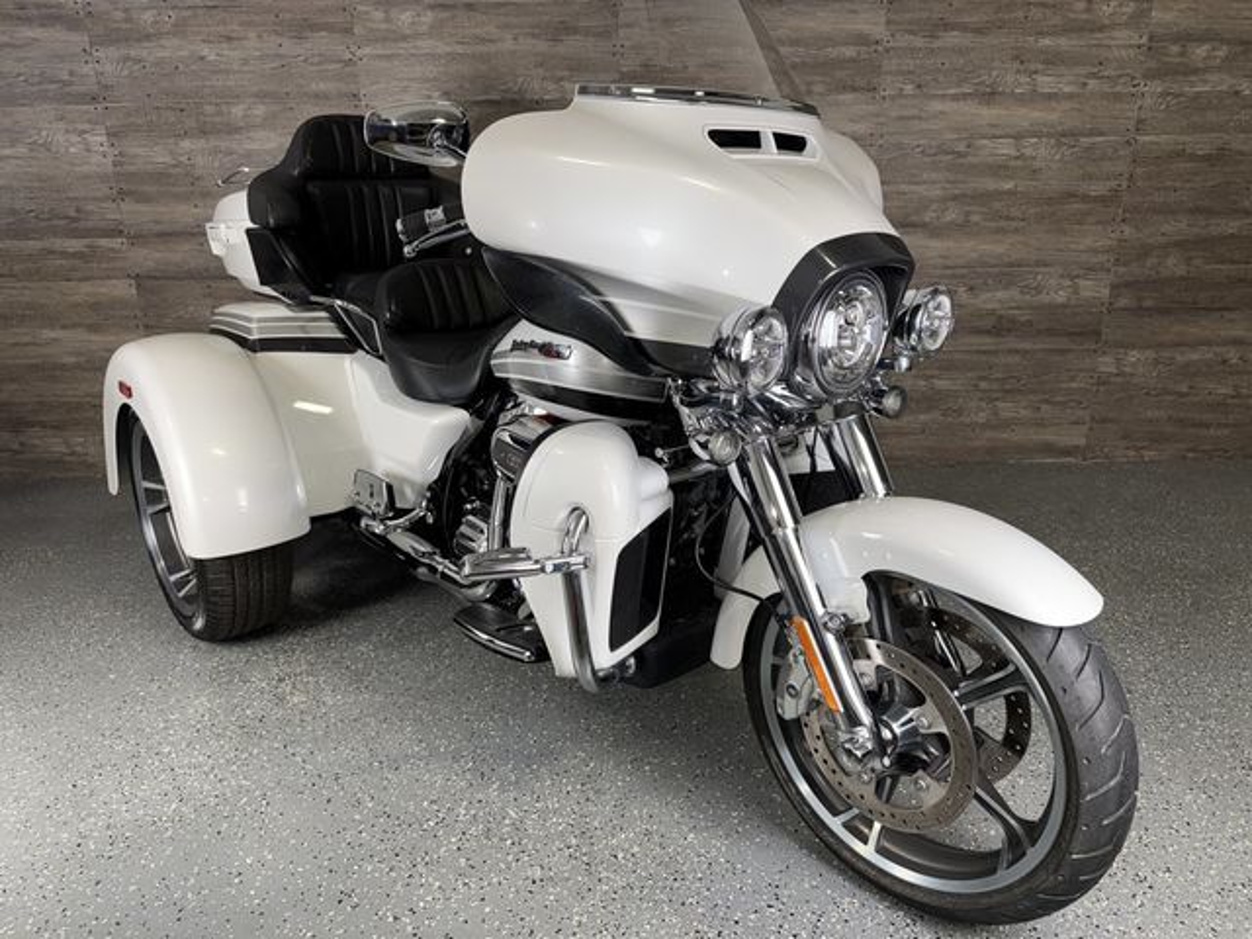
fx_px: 868
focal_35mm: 24
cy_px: 470
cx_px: 626
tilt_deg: -18.0
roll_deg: +1.1
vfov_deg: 56.8
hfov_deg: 71.6
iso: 50
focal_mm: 6.76
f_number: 1.78
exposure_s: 1/33
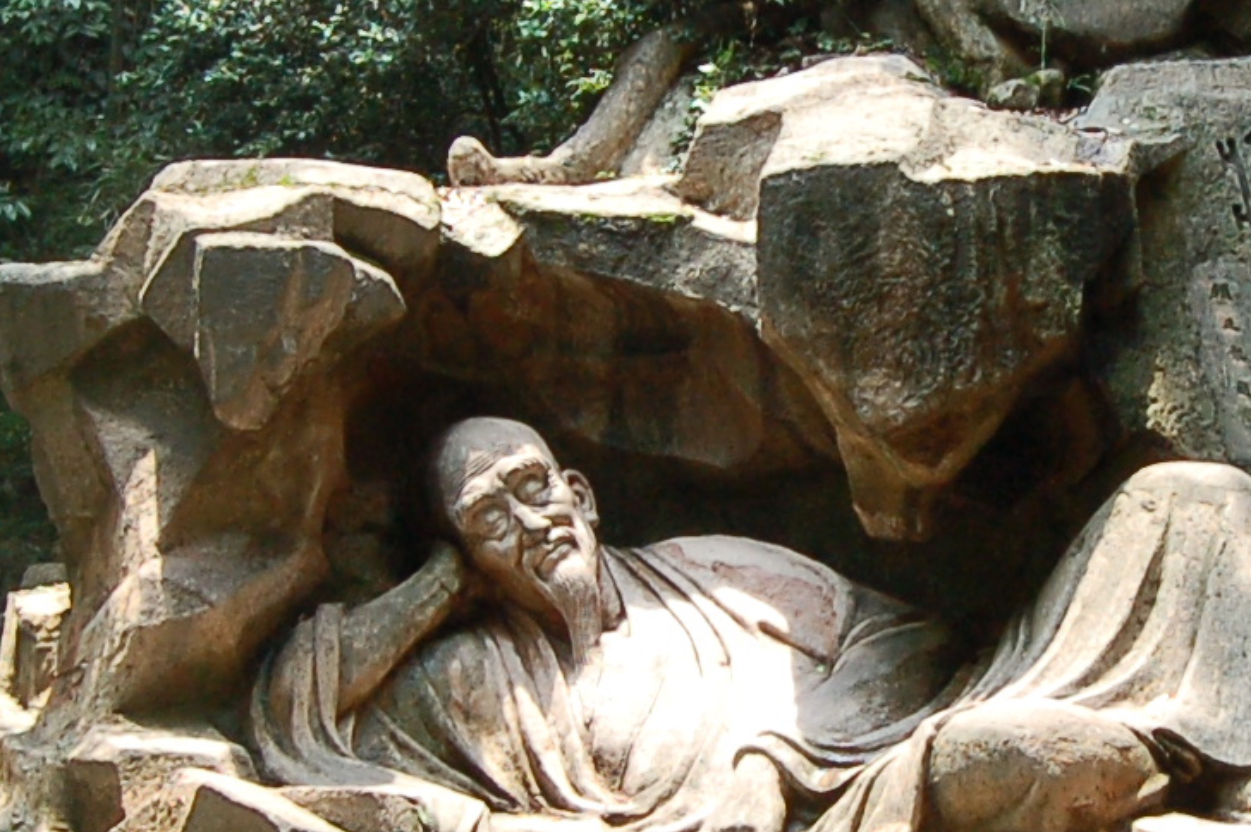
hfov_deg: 16.5
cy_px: 413
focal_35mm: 124
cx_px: 914
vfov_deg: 11.0
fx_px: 4305
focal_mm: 20
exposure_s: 1/80
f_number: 8
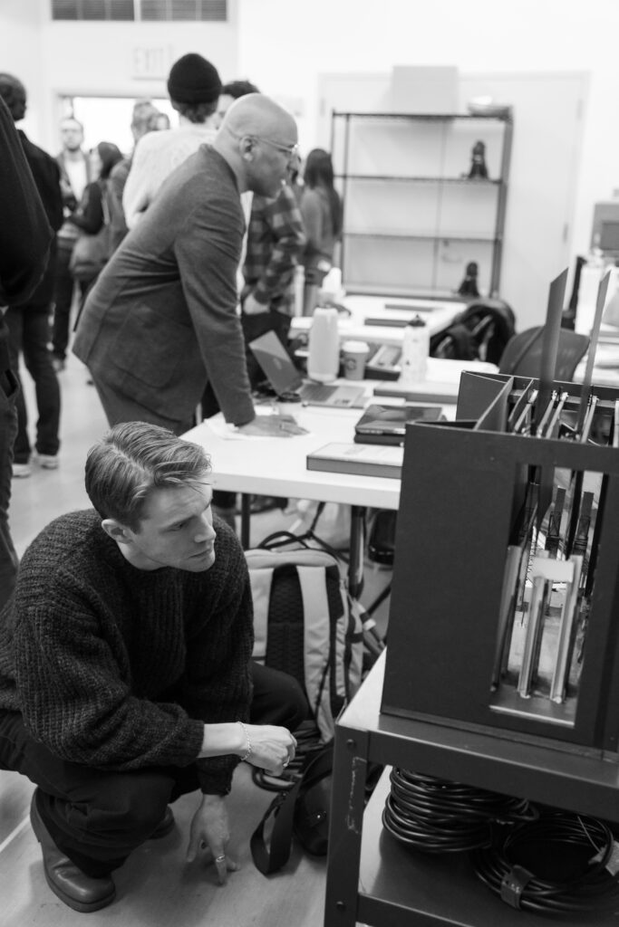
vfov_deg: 50.7
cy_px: 464
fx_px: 980
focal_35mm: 38
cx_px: 310
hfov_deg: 35.1
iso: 2500
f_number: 2.8
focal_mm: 38
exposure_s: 1/250
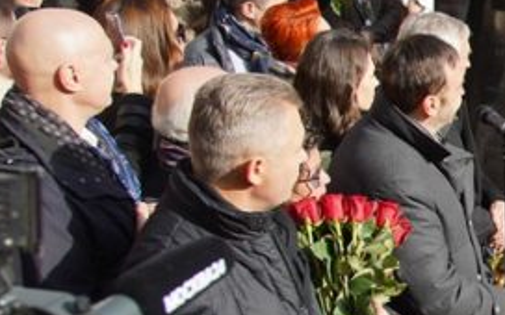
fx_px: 1266
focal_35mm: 92
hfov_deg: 19.3
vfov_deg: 14.2
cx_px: 785
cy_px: 229
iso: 100
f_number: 4.5
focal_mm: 24
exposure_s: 1/400
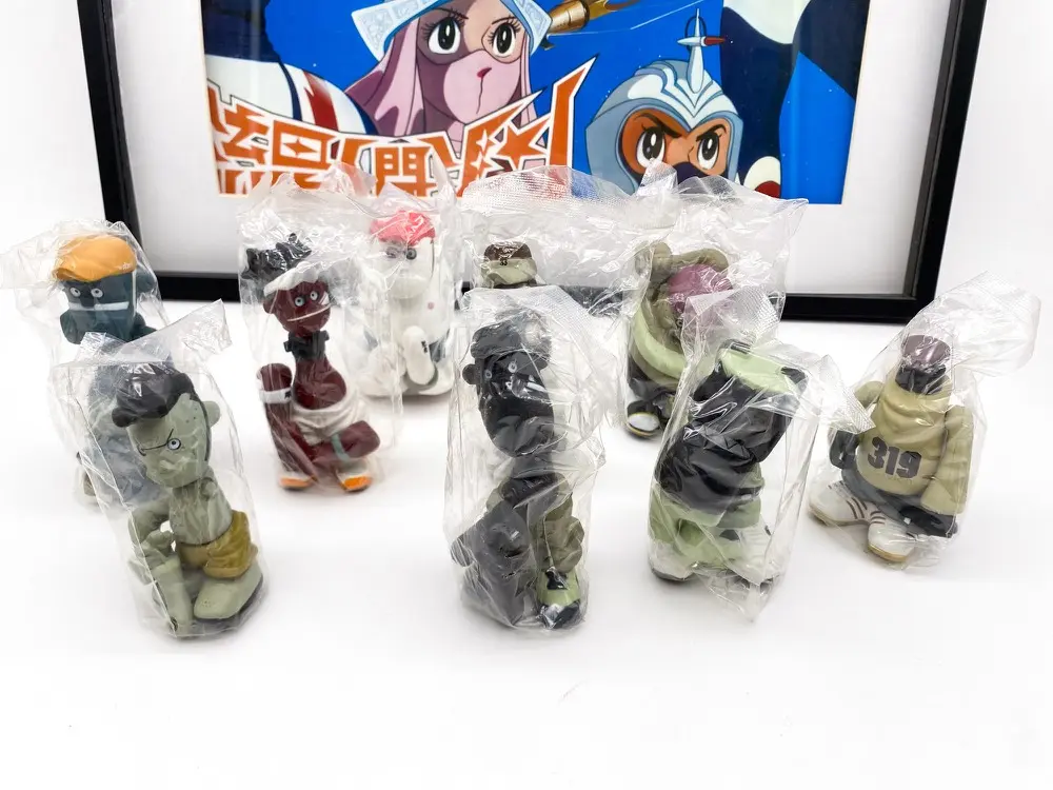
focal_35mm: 26
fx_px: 791
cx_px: 526
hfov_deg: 67.3
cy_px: 395
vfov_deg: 53.1
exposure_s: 1/180
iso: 32
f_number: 1.8
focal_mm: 4.25
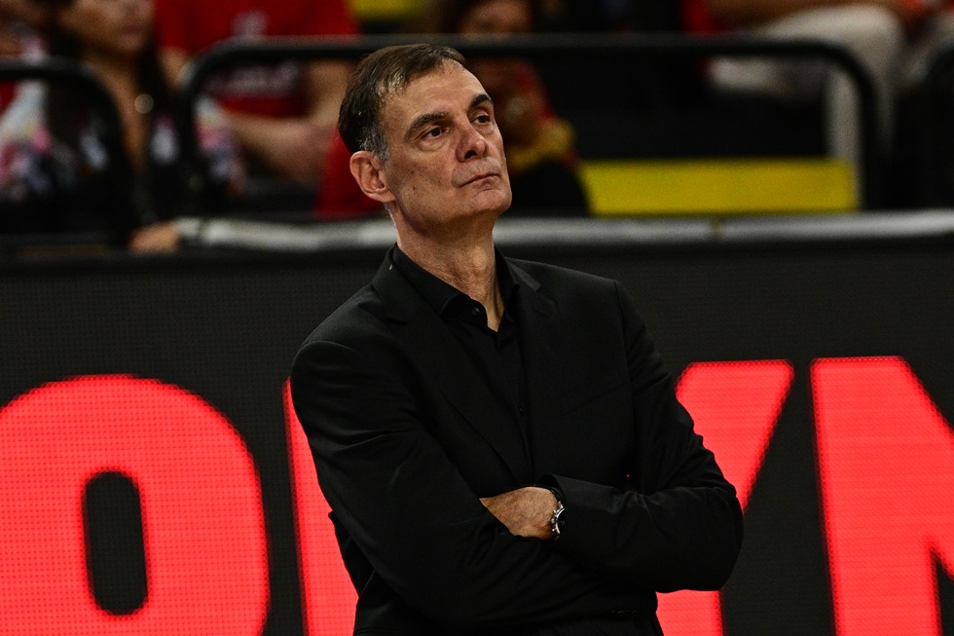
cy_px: 318
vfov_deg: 10.2
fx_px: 3577
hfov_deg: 15.2
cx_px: 477
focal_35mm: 135
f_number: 1.8
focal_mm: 135
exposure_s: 1/1250
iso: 2000
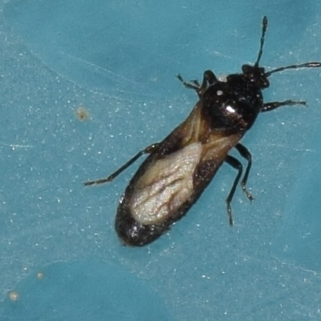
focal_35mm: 322
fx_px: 3378
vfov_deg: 5.4
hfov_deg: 5.4
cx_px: 236
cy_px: 130
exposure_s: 1/60
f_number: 8
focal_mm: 140
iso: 100
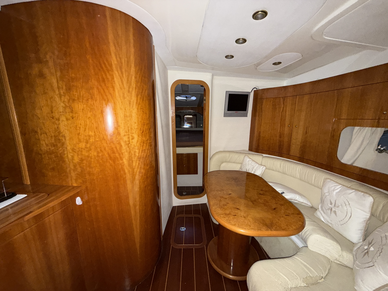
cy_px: 146
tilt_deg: -9.8
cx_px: 194
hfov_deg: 102.1
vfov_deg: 85.7
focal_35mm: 14
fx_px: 157
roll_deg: +1.2
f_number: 2.2
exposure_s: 1/16
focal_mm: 2.22
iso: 250
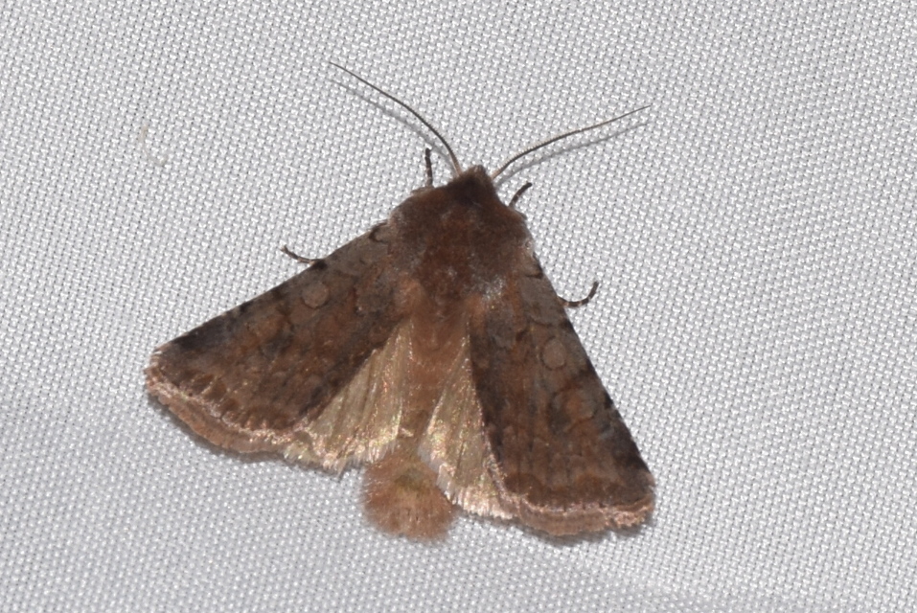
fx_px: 4015
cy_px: 306
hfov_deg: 13.0
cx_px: 458
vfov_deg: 8.7
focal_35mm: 158
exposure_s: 1/60
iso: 100
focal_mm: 105
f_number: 13
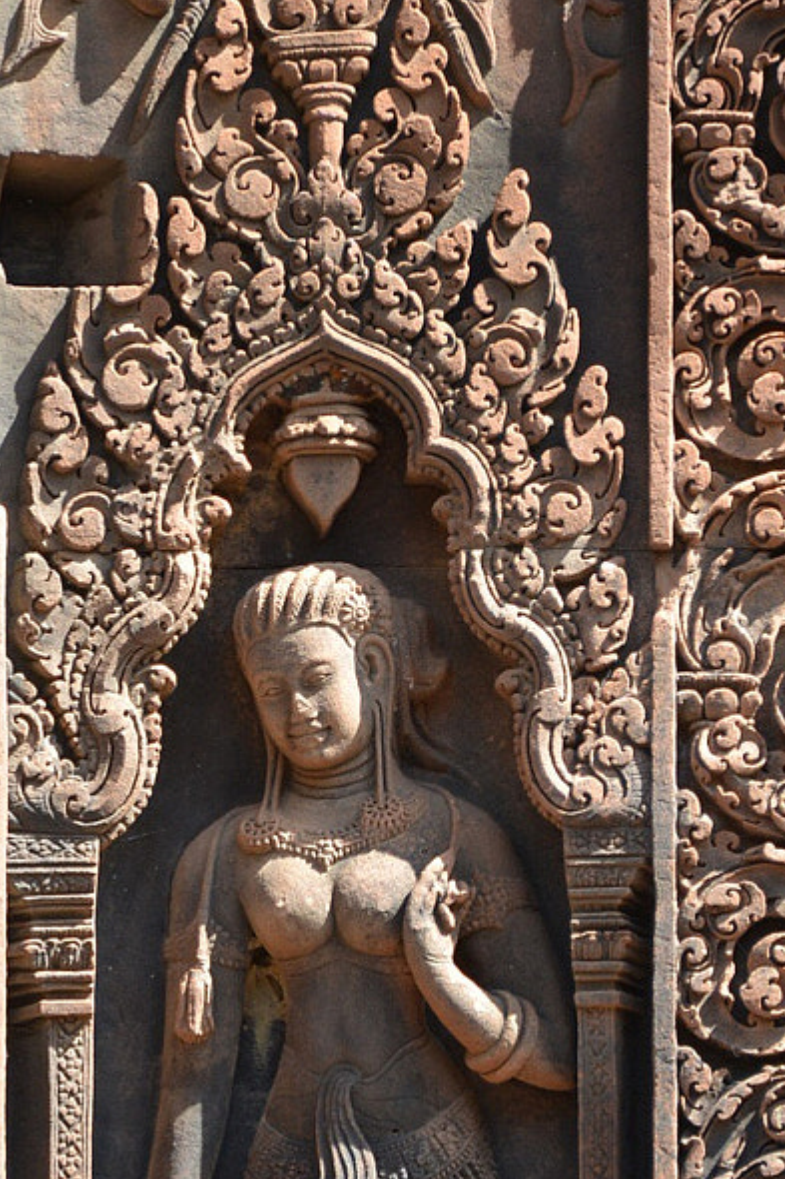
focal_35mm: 814
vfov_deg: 2.5
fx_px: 26638
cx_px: 122
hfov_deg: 1.7
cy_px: 1135
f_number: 5.6
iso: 400
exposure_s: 1/320
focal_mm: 300
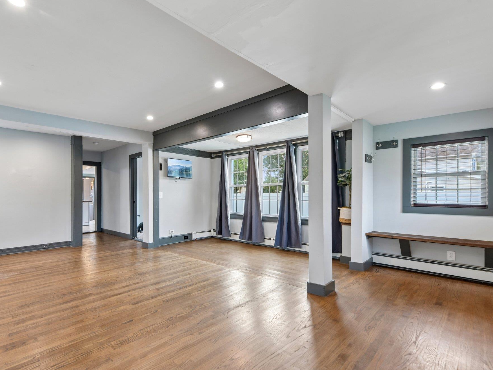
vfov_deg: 71.6
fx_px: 256
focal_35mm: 18
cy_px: 189
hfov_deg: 87.1
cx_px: 210
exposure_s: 1/10
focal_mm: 16
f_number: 9
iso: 250
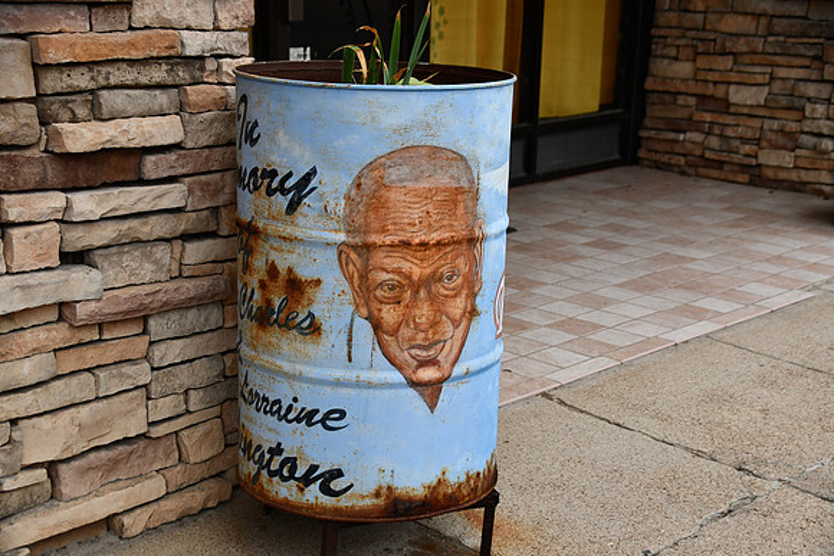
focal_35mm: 66
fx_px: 1529
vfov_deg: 20.6
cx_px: 417
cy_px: 278
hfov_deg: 30.5
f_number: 4.5
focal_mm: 44
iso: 500
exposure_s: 1/250
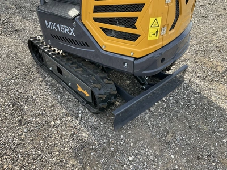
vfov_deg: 48.2
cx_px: 114
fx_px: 190
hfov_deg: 61.7
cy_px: 85
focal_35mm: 29
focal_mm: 3
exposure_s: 1/344
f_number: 1.8
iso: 25
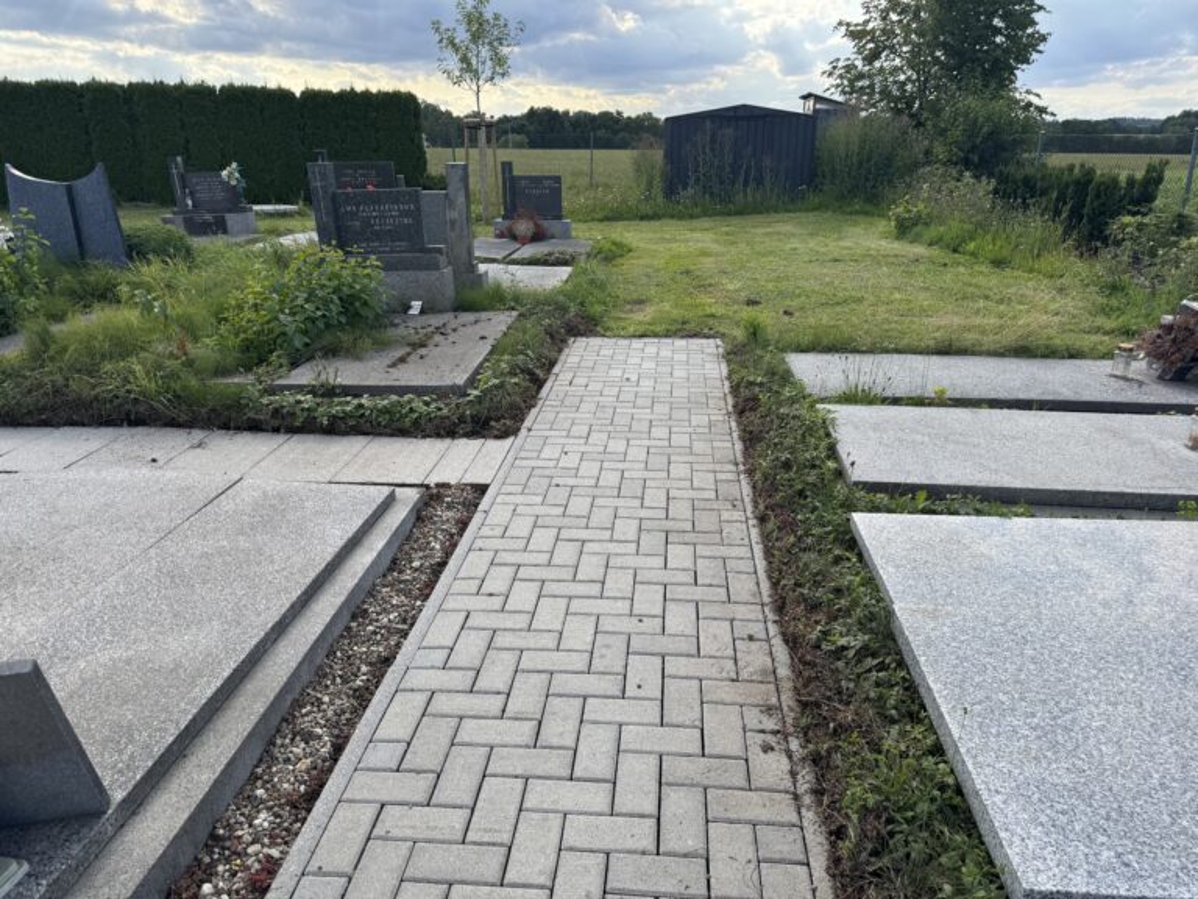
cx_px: 599
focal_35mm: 24
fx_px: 831
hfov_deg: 71.6
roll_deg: +1.8
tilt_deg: -18.6
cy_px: 450
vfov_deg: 56.8
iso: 80
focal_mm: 6.76
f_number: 1.78
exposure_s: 1/2252
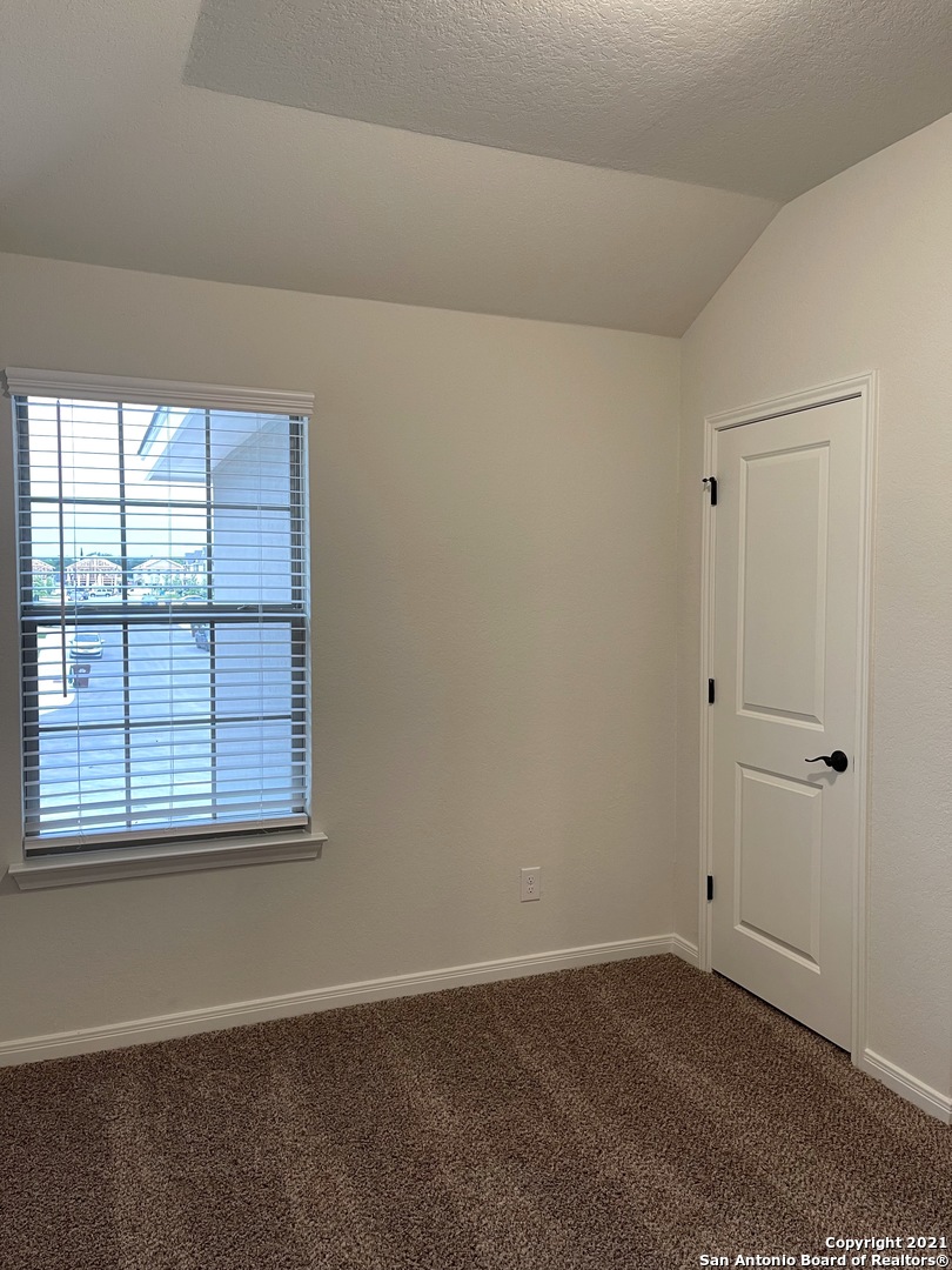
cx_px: 476
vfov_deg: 67.3
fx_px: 953
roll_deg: -0.3
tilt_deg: -3.4
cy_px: 635
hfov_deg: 53.1
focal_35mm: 26
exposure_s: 1/60
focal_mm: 5.1
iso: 125
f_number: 1.6
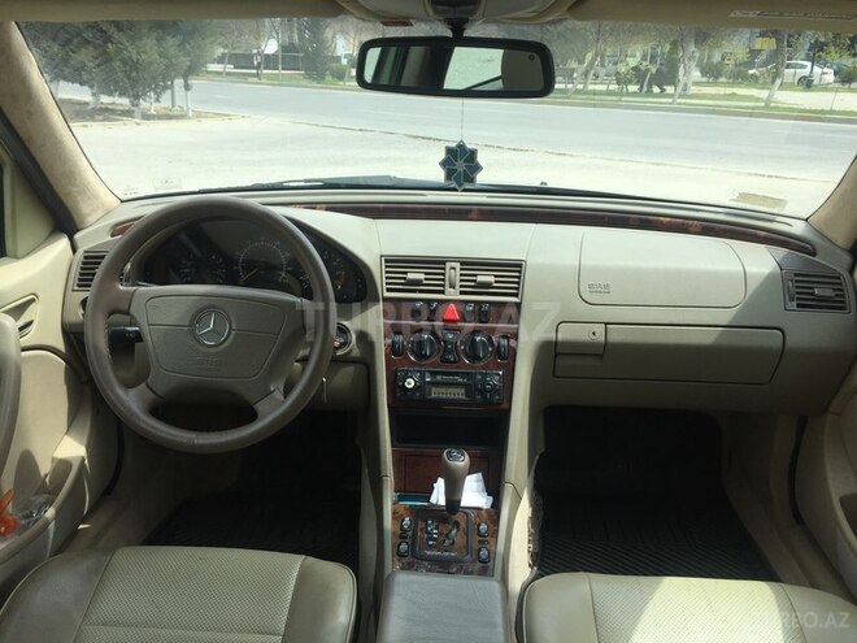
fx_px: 718
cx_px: 428
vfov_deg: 48.2
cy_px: 322
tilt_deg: -20.2
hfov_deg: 61.7
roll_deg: -0.8
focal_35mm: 29
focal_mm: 4.15
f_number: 2.2
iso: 32
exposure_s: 1/964
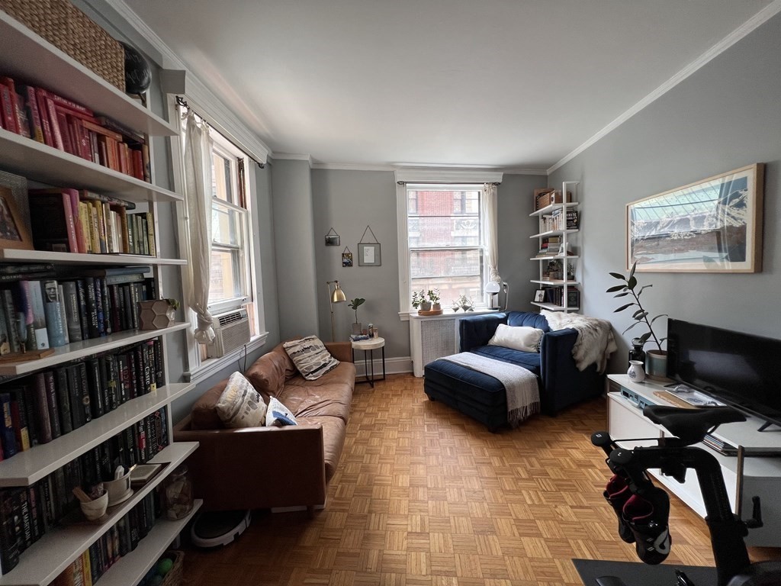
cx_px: 390
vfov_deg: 89.9
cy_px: 293
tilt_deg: -4.0
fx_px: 293
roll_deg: +2.2
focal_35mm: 13
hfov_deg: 106.2
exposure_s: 1/99
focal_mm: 1.57
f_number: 1.8
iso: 64
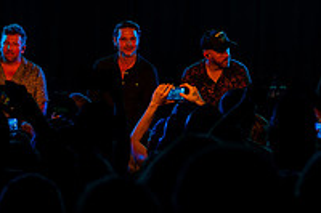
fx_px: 2129
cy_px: 94
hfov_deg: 8.6
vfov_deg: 5.7
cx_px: 133
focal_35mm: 239
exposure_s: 1/160
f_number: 3.5
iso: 2000
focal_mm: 70
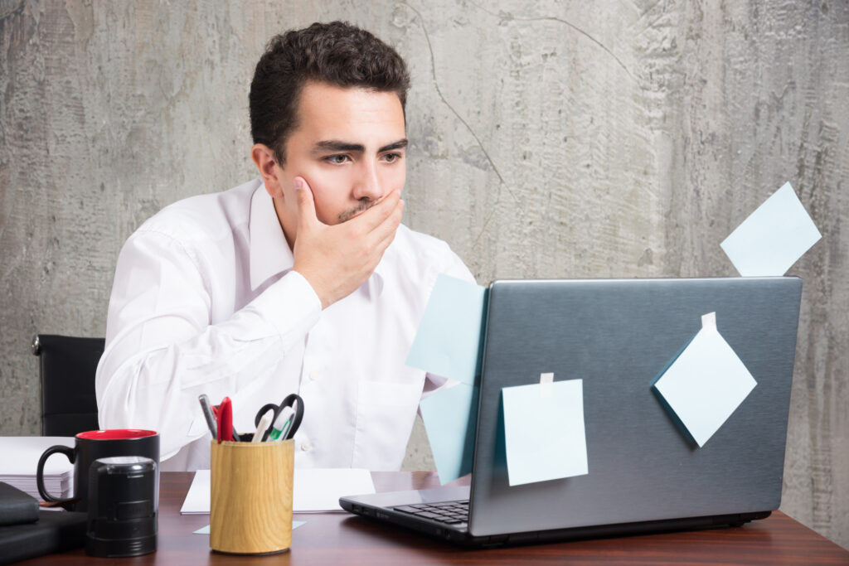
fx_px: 1769
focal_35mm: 75
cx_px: 424
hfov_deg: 27.0
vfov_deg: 18.2
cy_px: 283
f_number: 8
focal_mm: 75
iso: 250
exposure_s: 1/100
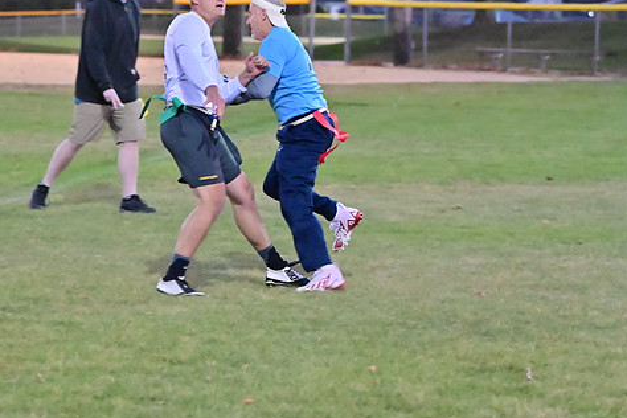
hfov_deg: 10.7
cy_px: 174
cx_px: 296
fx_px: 3344
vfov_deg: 7.2
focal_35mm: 192
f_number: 4
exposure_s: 1/500
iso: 6400
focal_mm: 105
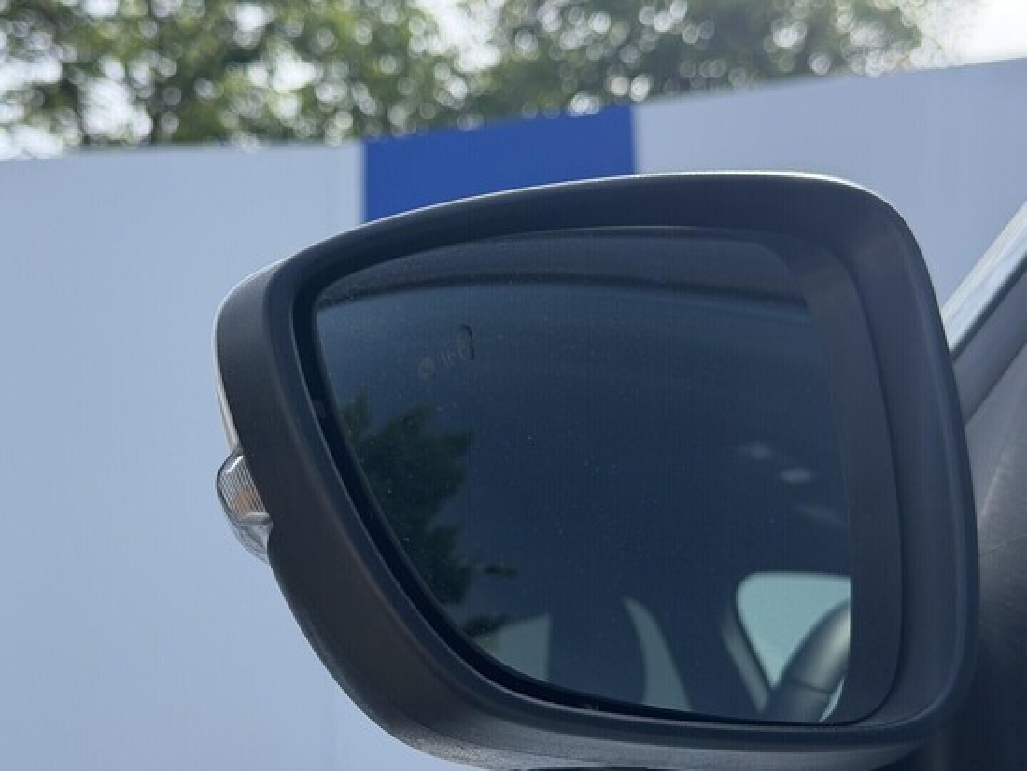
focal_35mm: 48
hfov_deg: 39.6
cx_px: 514
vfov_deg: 30.3
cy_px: 386
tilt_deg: +16.4
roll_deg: +2.7
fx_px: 1425
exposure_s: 1/1838
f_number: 1.78
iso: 100
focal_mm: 6.76
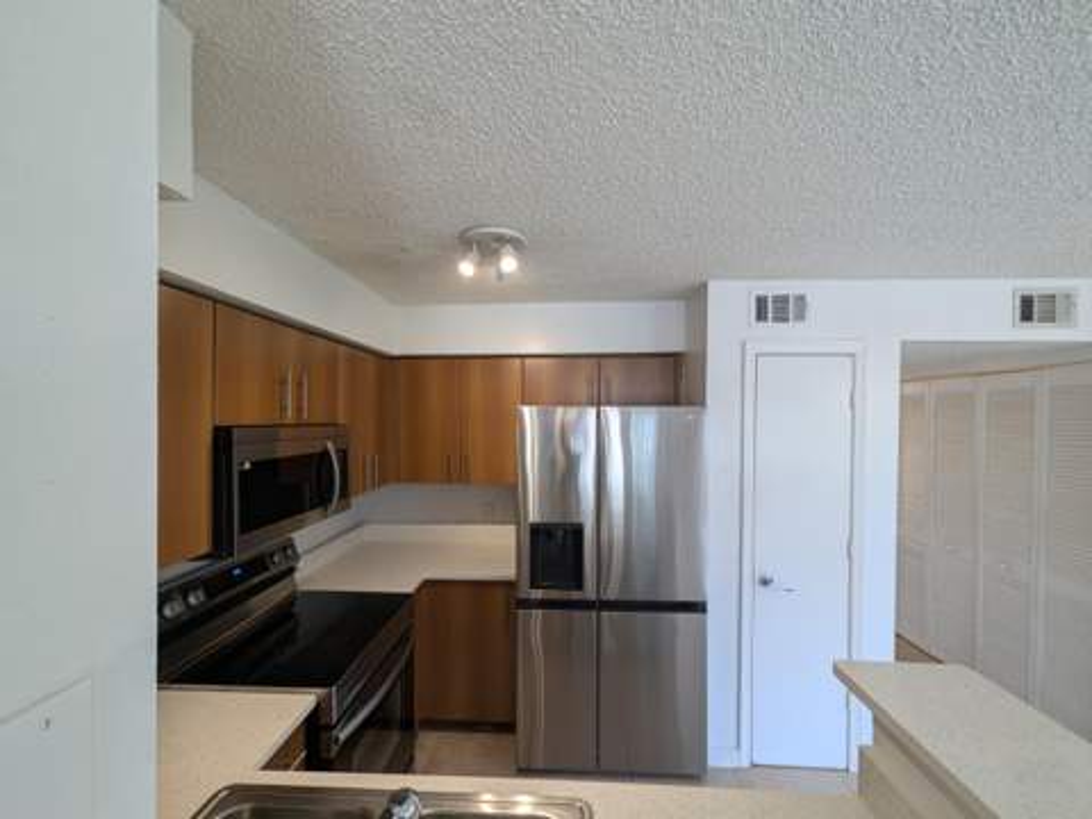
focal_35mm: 13
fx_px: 410
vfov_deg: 89.9
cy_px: 410
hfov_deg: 106.2
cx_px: 546
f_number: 2.2
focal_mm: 1.95
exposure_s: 1/40
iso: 86
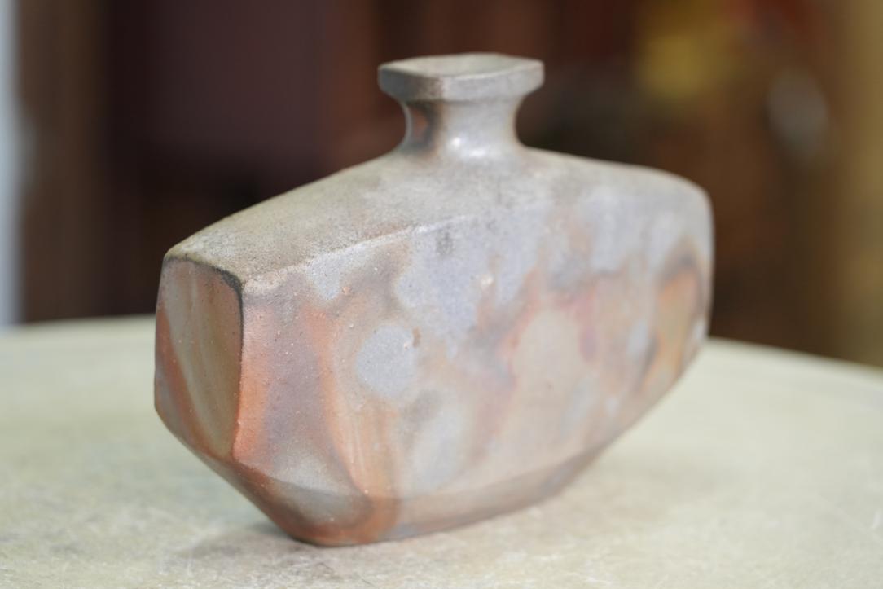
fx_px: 2576
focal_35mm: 105
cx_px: 442
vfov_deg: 13.0
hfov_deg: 19.5
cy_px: 294
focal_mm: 105
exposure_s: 1/125
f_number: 4
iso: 2000
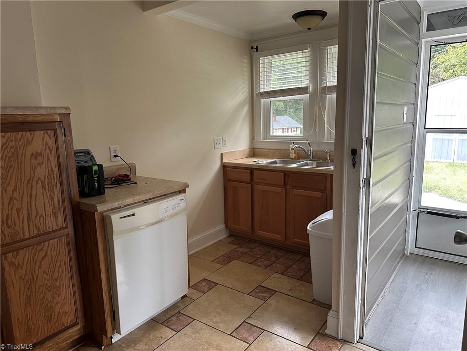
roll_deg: +1.0
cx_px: 234
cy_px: 176
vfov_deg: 56.8
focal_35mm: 24
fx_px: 324
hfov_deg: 71.6
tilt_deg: -10.3
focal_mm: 6.86
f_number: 1.78
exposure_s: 1/92
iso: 250
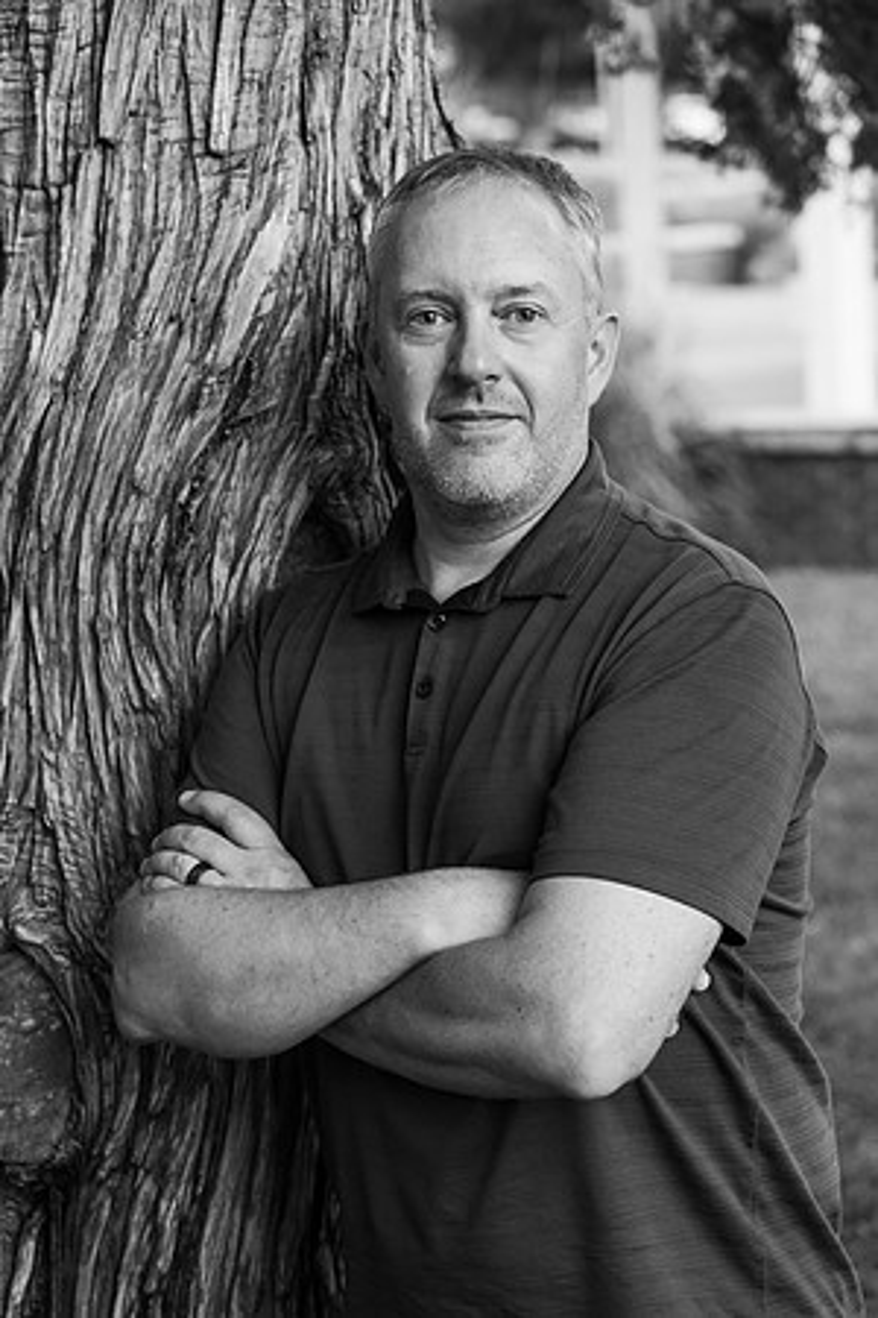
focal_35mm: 85
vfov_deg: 23.9
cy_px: 659
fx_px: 3109
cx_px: 439
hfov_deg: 16.1
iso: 4000
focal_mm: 85
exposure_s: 1/200
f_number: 5.6
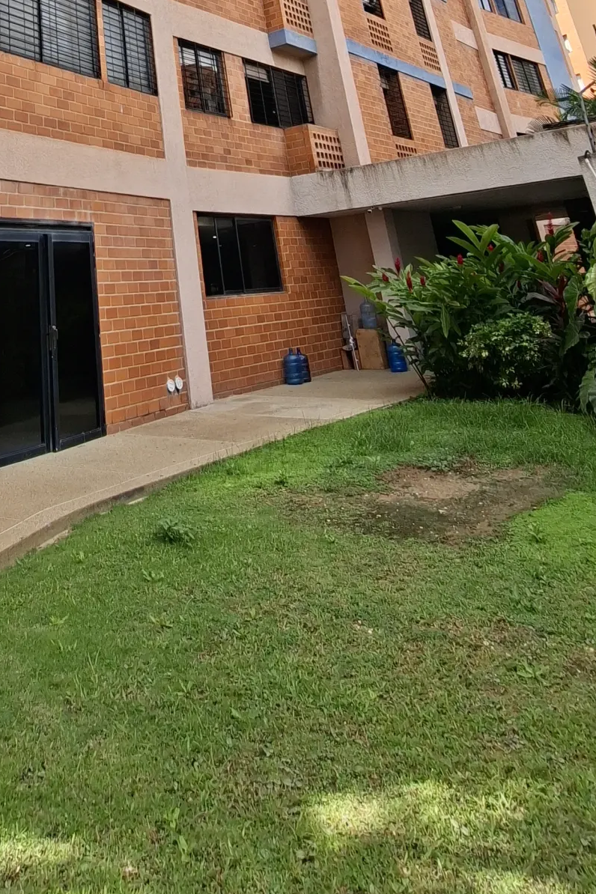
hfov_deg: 42.5
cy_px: -36
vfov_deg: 49.4
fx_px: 720
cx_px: 101
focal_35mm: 29
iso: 40
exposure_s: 1/554
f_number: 2.2
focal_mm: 1.74
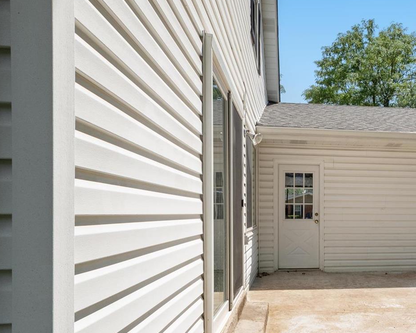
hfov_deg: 55.2
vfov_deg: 49.2
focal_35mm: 29
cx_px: 345
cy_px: 218
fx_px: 357
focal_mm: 9
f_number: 8
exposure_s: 1/800
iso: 400
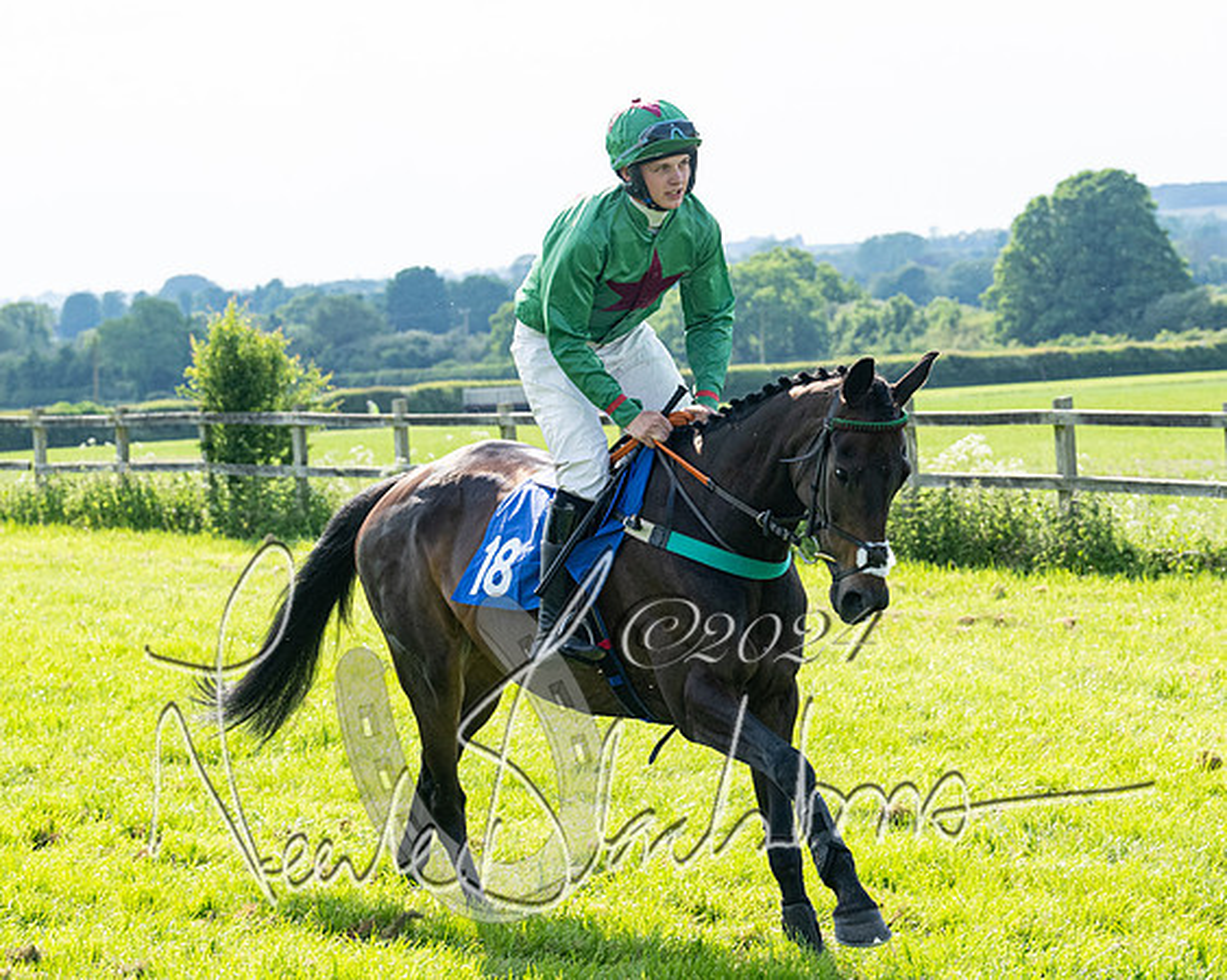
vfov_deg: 11.4
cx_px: 618
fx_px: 4921
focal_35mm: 136
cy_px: 419
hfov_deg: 14.2
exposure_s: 1/1600
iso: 400
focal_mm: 70
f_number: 5
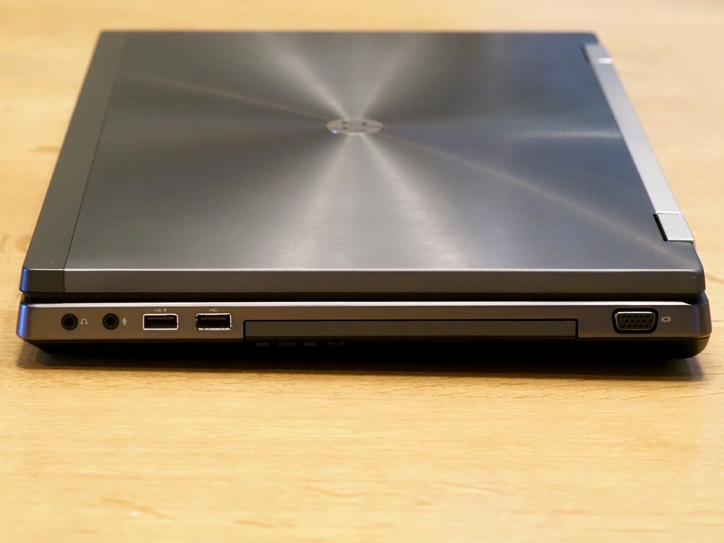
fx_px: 2510
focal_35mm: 120
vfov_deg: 12.3
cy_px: 272
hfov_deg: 16.4
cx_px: 362
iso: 5000
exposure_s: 1/125
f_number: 5.6
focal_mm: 60
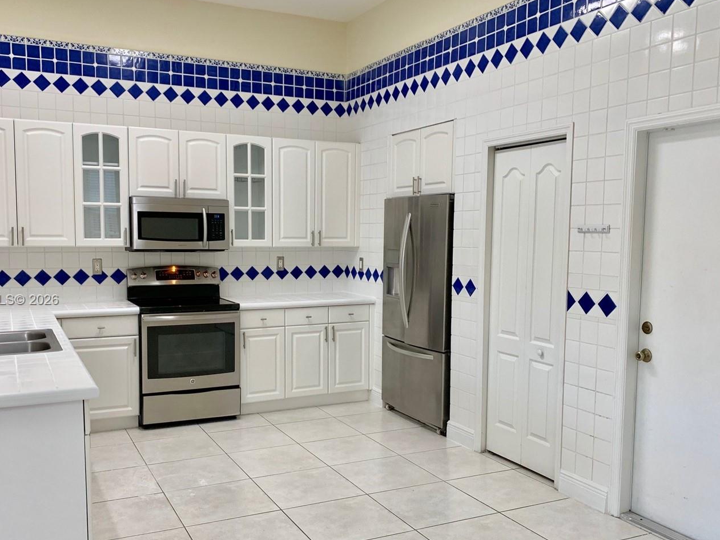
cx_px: 337
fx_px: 686
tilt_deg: -4.6
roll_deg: -1.0
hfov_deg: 55.3
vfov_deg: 42.9
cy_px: 301
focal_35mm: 33
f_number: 1.8
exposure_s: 1/120
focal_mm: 4.25
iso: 100
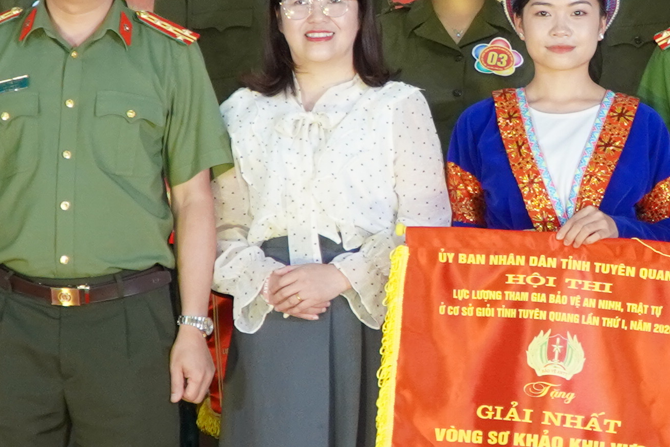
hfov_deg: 11.0
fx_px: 3468
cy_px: 122
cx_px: 583
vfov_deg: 7.4
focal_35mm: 186
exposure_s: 1/160
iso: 640
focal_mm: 27
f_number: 4
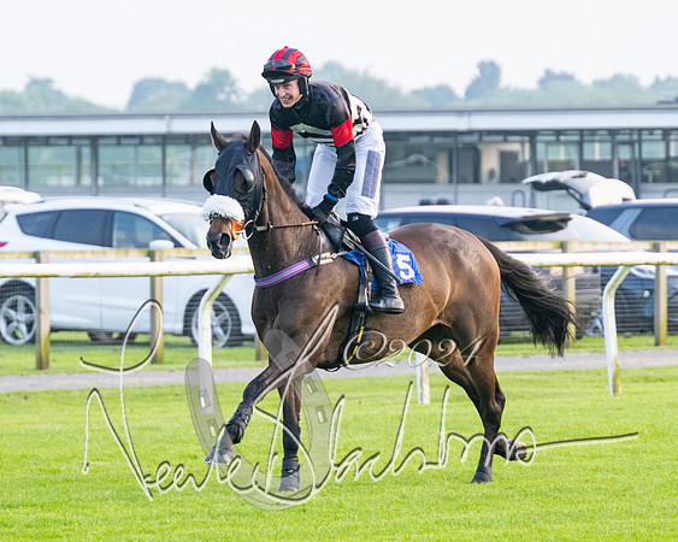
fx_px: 7023
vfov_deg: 4.4
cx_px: 359
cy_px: 210
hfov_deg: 5.5
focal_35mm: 350
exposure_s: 1/800
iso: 400
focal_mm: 130
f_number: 4
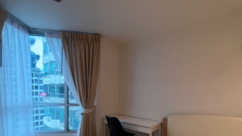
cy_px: 102
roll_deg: -0.5
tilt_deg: -7.6
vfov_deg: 55.5
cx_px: 143
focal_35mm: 19
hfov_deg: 88.7
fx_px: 122
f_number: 1.8
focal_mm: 1.57
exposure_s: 1/50
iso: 320
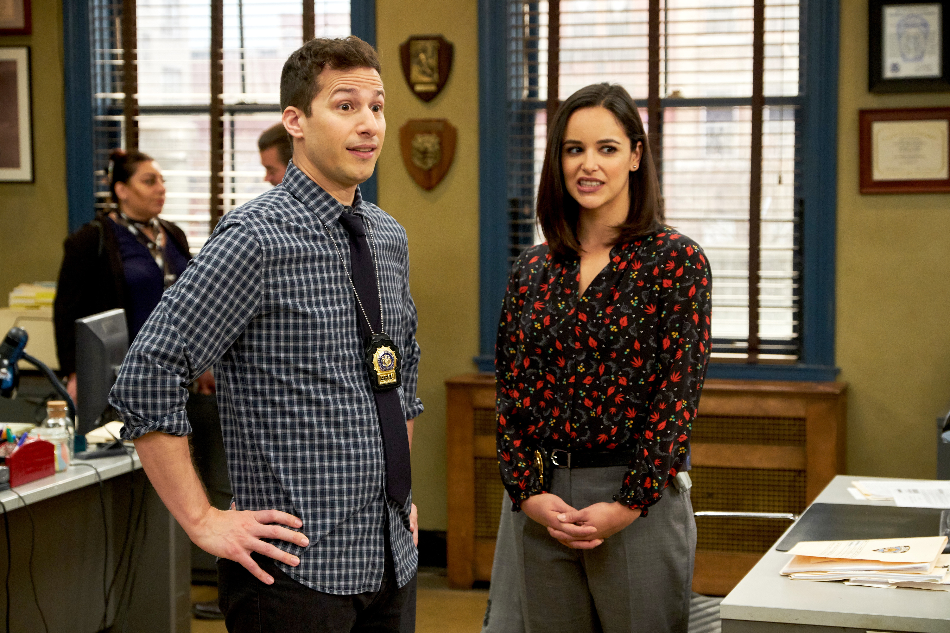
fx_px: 1979
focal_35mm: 75
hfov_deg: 27.0
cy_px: 316
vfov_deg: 18.2
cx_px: 475
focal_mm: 50
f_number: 3.6
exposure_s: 1/160
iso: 2500
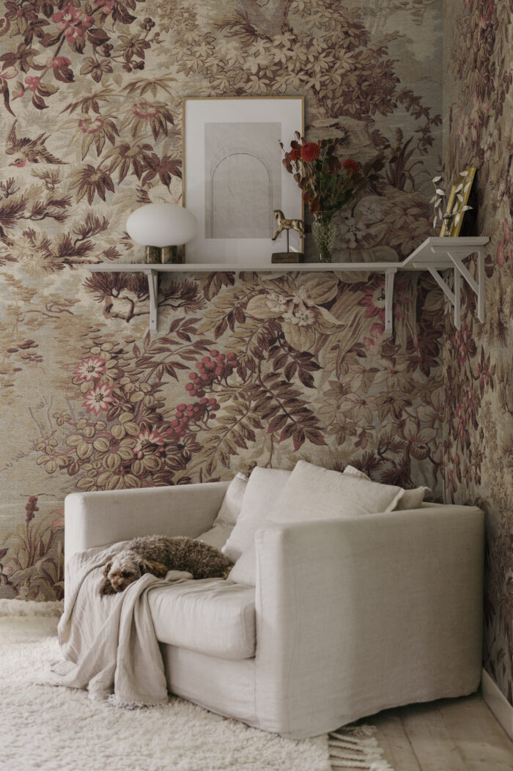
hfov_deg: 27.0
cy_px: 386
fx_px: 1070
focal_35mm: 50
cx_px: 256
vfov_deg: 39.6
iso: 1000
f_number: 3.2
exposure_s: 1/100
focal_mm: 50
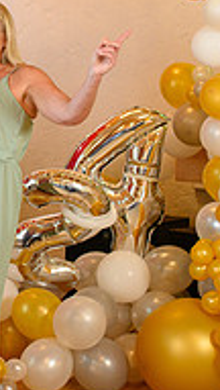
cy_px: 125
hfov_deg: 10.5
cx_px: -145
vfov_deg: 19.2
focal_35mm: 111
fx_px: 1147
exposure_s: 1/100
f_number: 3.5
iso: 1250
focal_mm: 35
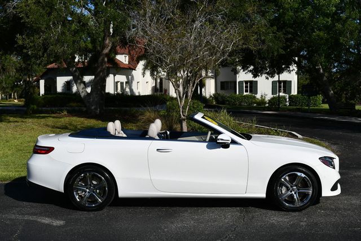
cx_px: 180
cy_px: 120
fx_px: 442
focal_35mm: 44
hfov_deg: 44.5
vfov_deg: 30.6
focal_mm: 22
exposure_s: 1/400
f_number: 10
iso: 100
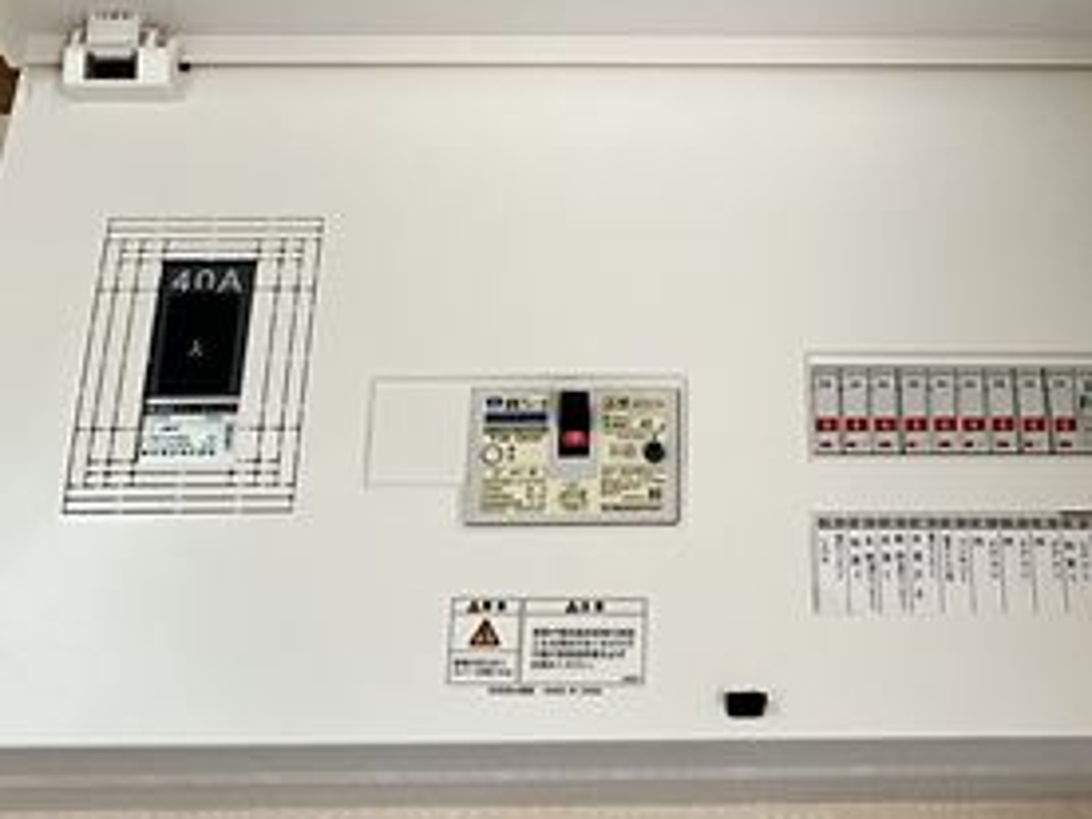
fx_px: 2050
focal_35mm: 65
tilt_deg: +29.7
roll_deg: +0.5
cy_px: 210
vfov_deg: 22.4
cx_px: 756
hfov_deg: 29.5
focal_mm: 3.99
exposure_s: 1/50
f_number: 1.8
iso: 125
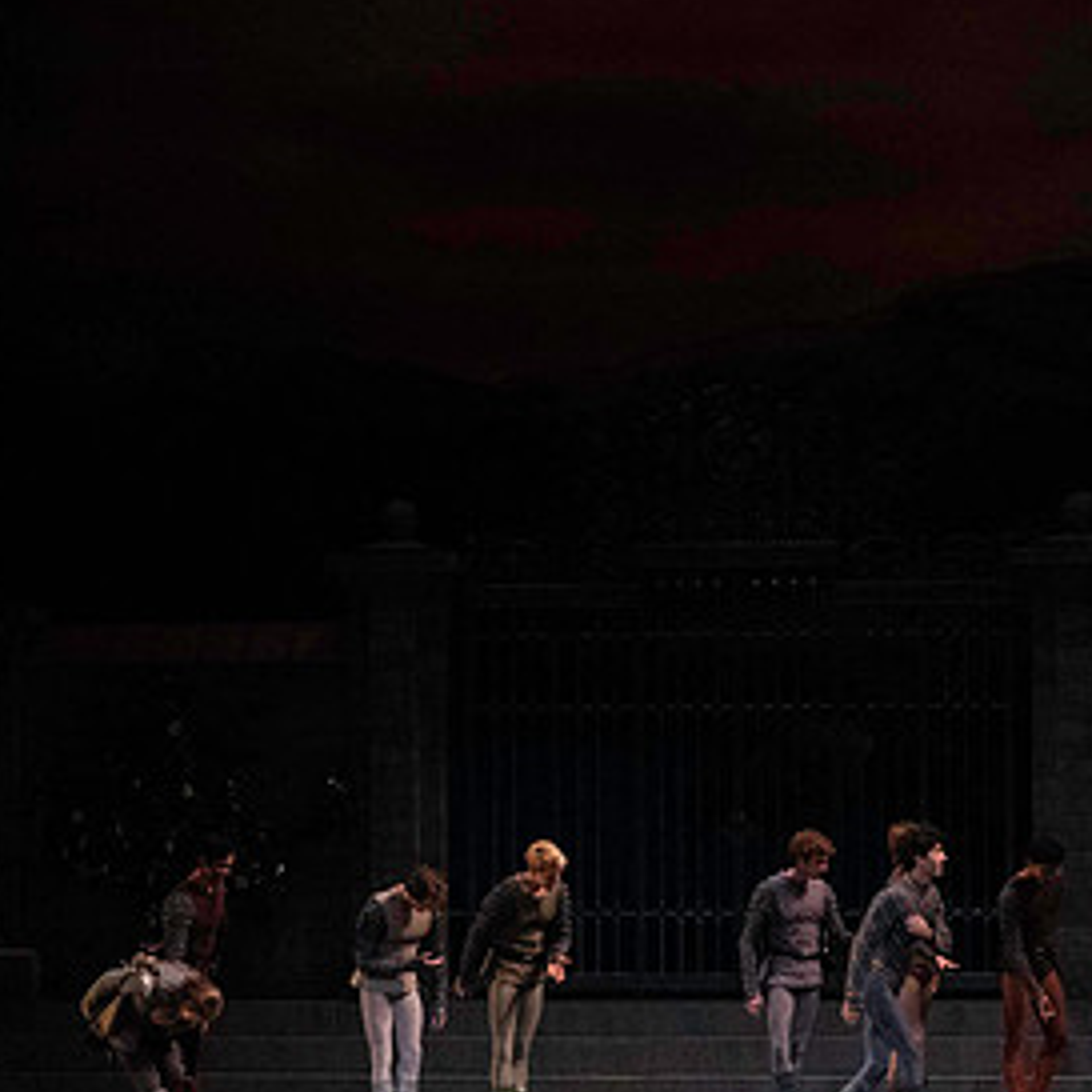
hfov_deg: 13.3
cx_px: 972
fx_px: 4640
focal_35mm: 130
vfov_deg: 13.4
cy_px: 742
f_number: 13
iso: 16000
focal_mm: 72
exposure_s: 1/400
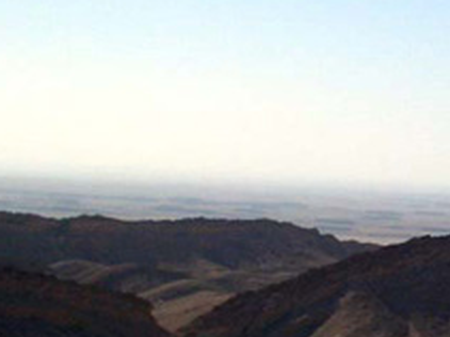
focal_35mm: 133
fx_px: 1728
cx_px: 518
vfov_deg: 11.0
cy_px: 324
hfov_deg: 14.4
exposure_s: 1/1250
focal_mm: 5.8
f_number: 4.3
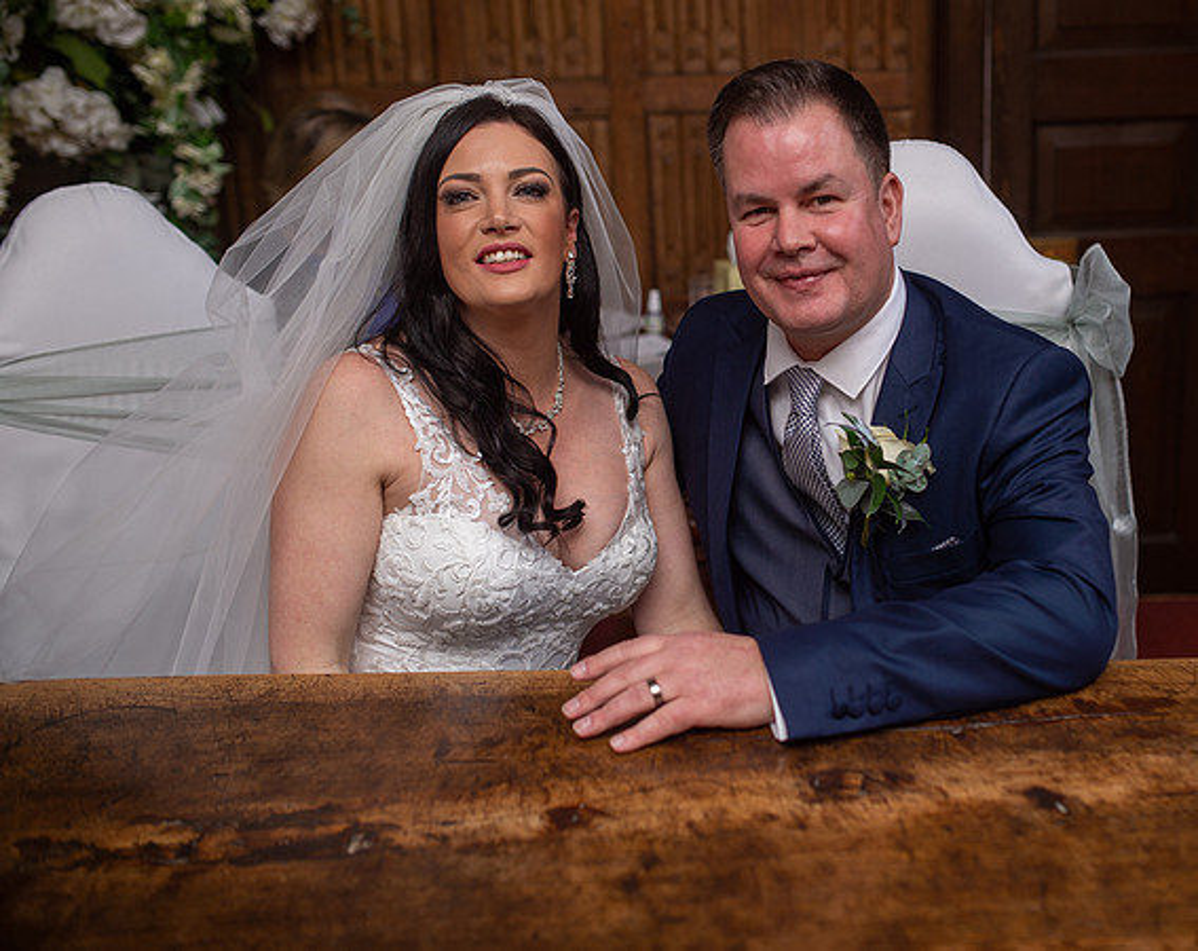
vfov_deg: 35.4
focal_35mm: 42
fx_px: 1491
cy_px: 440
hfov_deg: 43.4
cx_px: 767
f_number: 2.5
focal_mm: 35
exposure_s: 1/160
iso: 160
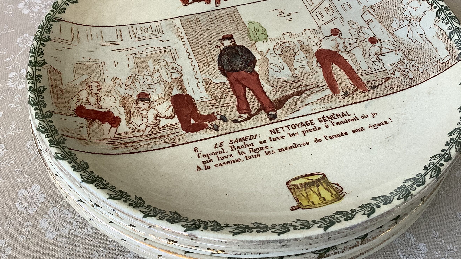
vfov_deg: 28.2
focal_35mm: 42
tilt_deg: -47.2
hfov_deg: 48.4
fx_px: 513
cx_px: 233
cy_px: 94
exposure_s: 1/100
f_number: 2.4
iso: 80
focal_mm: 3.3
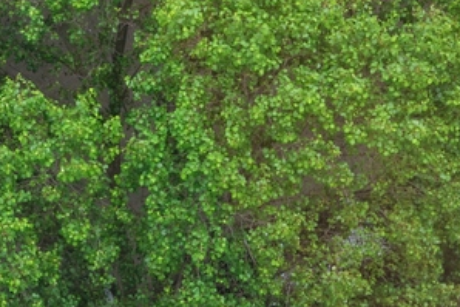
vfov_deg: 4.4
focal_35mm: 315
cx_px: 185
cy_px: 384
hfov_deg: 6.5
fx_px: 4027
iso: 200
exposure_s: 1/15
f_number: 9.5
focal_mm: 58
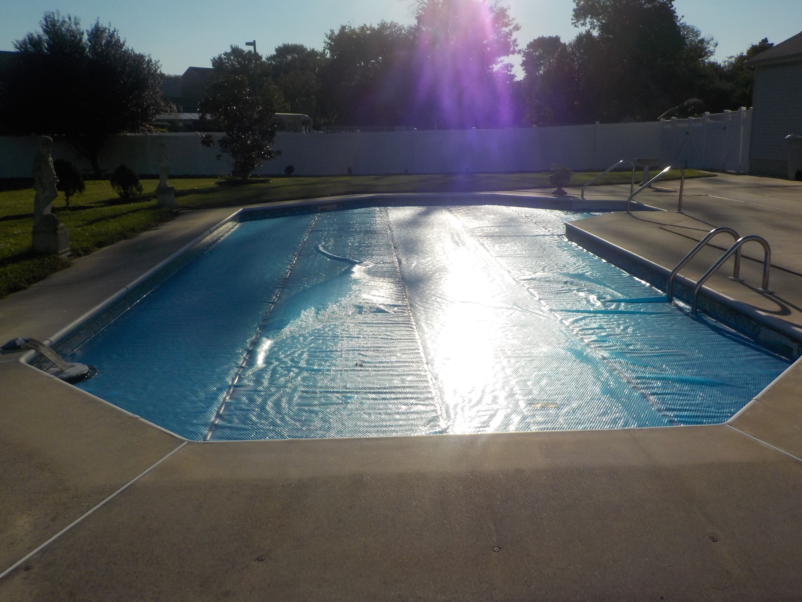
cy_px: 301
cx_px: 401
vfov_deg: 46.8
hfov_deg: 60.0
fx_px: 695
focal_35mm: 30
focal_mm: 4.1
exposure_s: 1/1250
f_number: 6.6
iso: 125
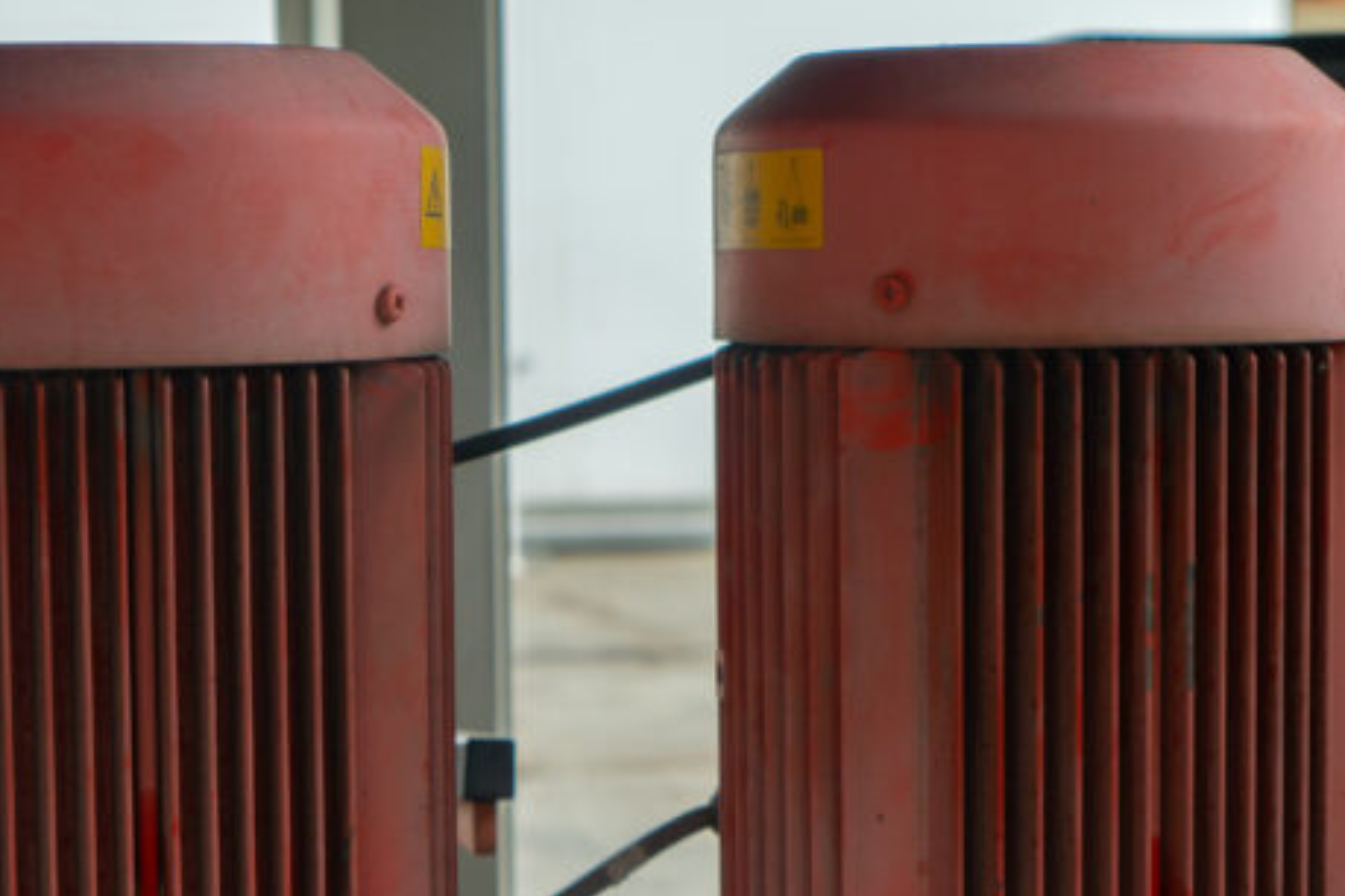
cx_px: 630
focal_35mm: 96
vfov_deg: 14.2
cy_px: 572
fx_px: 3586
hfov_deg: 21.2
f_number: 4.5
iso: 200
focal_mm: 43
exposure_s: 1/80
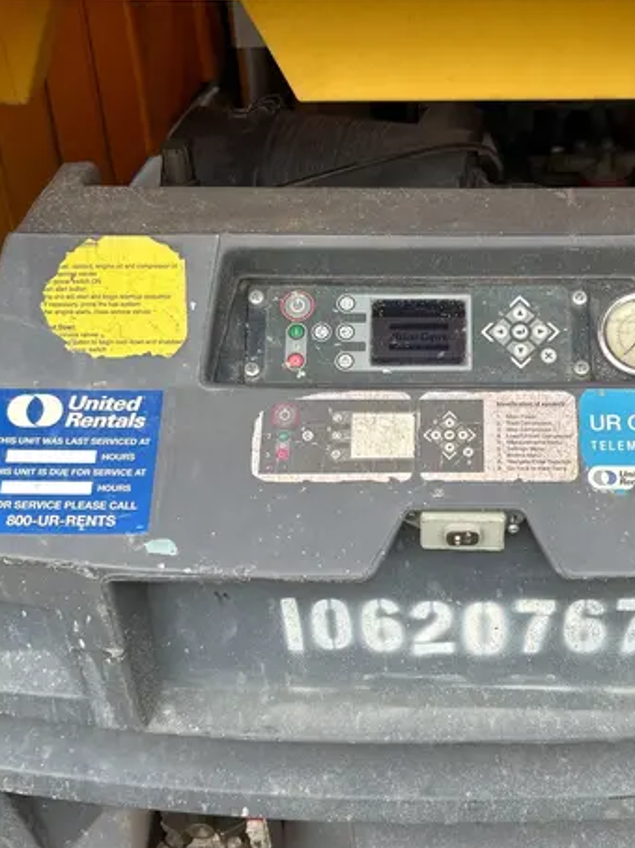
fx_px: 1028
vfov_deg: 44.8
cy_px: 438
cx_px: 465
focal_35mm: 42
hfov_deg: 33.7
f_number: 1.5
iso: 50
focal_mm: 5.7
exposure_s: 1/840
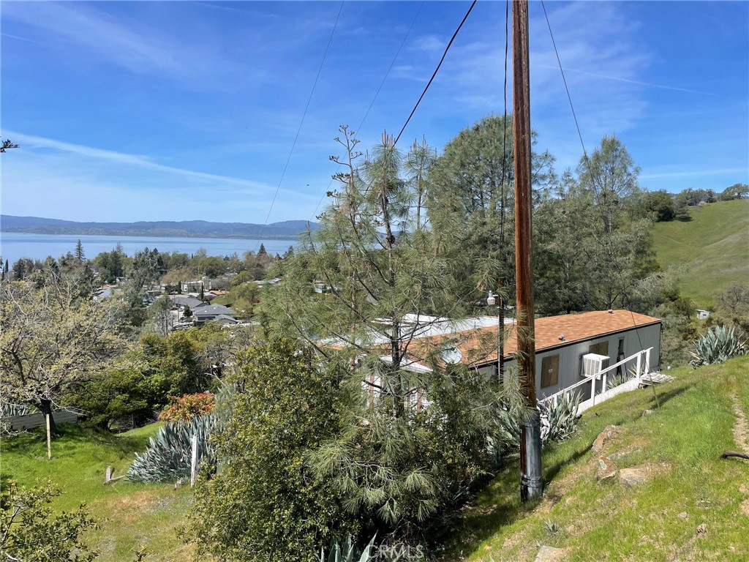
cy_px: 281
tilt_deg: -2.8
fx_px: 563
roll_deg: -1.6
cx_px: 374
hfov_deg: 67.3
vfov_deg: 53.1
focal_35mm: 26
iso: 32
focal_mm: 4.2
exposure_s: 1/3300
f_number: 1.6
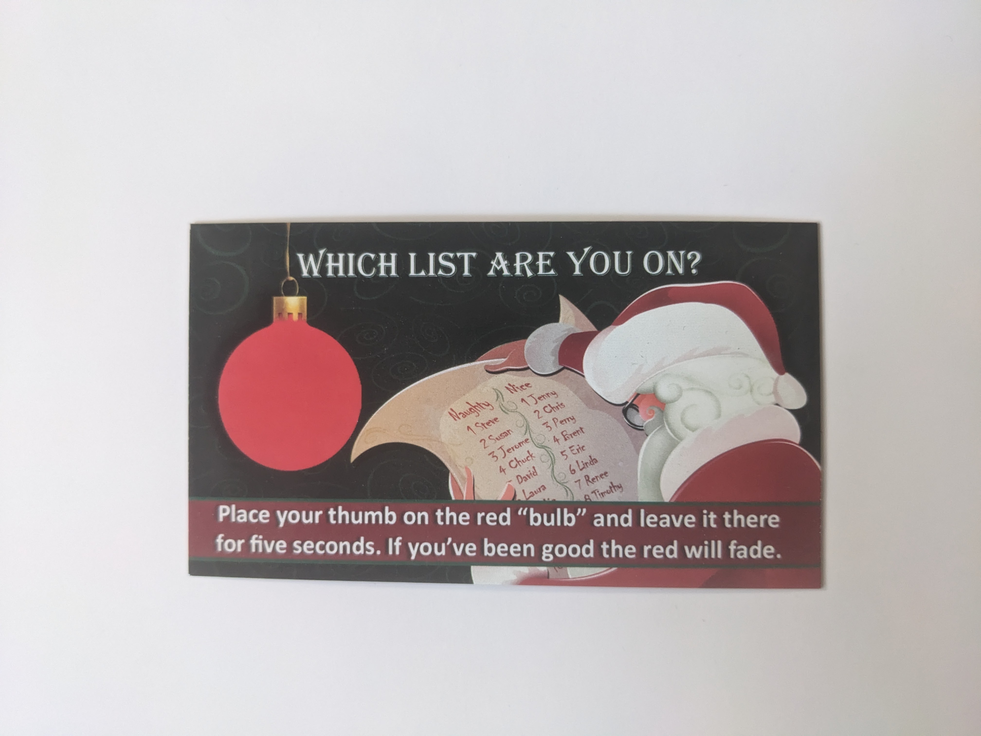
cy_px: 368
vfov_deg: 51.4
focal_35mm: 27
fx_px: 765
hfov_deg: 65.3
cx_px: 490
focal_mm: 4.38
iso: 465
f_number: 1.73
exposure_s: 1/60
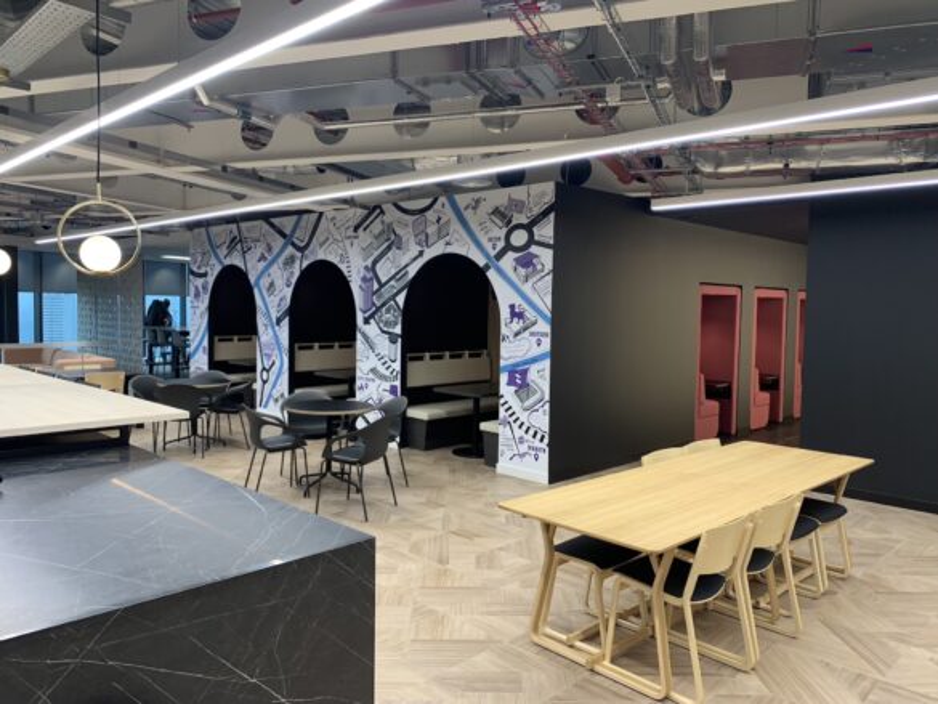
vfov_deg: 53.1
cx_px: 469
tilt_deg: -2.5
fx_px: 705
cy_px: 352
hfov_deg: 67.3
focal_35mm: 26
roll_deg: -1.6
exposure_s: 1/50
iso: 64
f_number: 1.8
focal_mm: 4.25
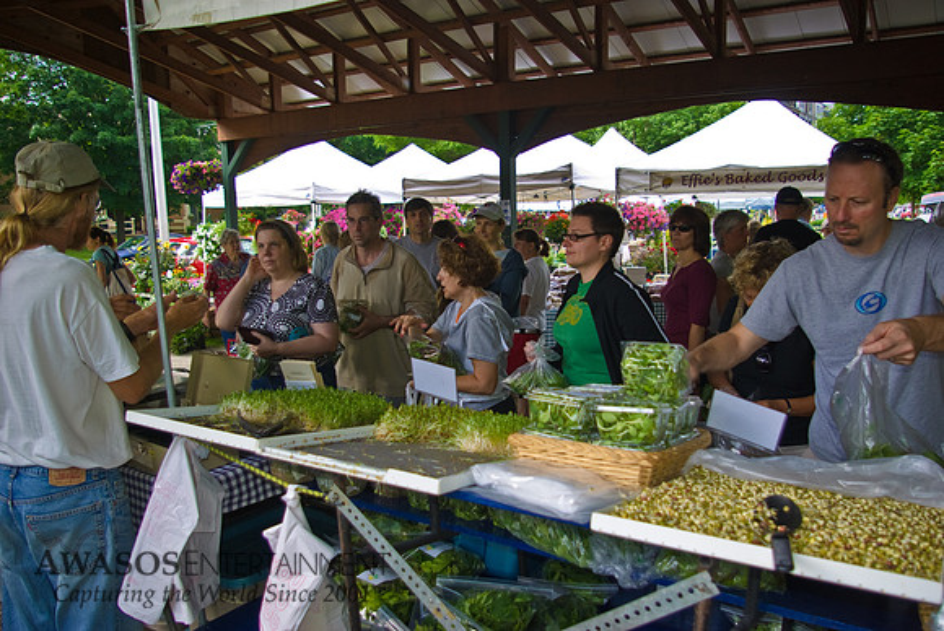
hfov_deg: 61.9
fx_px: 787
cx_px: 472
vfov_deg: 43.7
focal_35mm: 30
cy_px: 316
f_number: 4
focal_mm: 20
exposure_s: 1/180
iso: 100
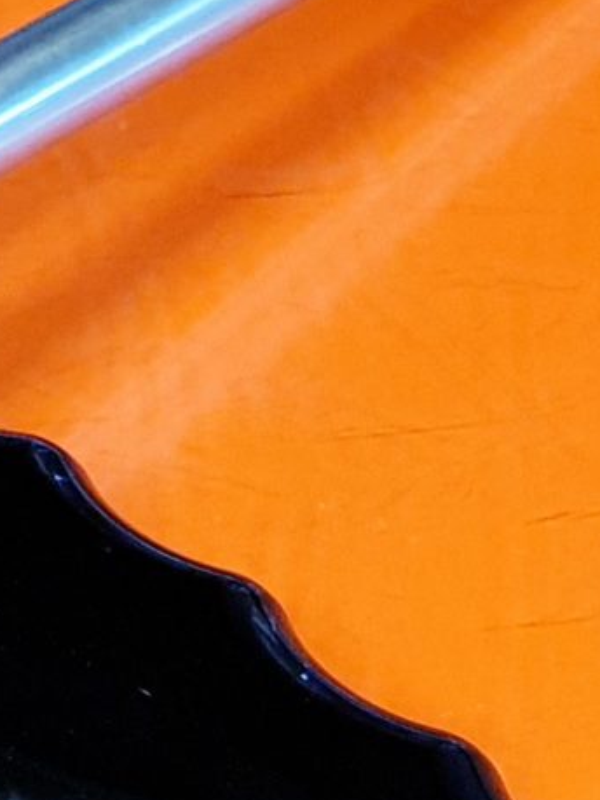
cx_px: 450
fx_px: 3353
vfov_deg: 13.4
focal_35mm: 145
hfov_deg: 10.2
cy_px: 854
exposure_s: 1/50
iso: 320
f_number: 2.4
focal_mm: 4.3
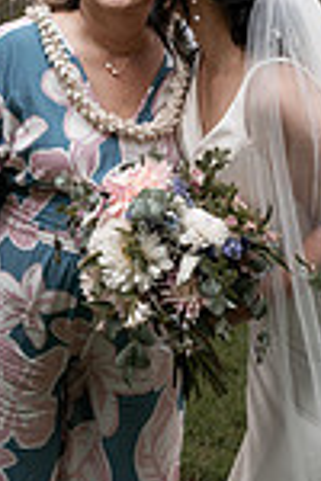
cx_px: 157
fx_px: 963
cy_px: 71
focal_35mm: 72
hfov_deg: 18.9
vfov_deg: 27.3
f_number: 3.5
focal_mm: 24
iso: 200
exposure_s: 1/320
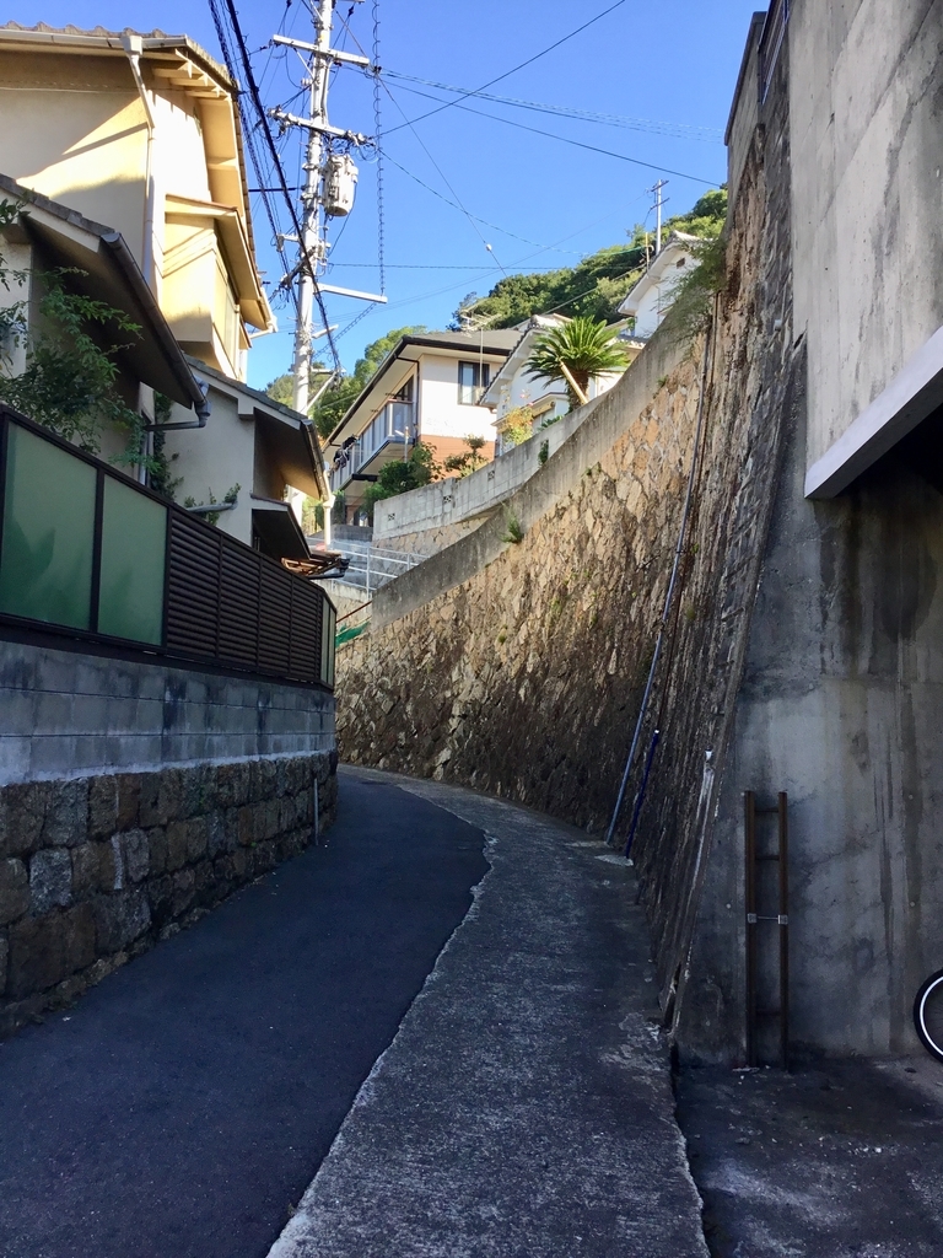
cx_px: 472
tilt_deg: +6.6
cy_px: 629
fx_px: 1126
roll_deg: -0.3
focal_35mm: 31
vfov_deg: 58.4
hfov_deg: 45.4
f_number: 2.4
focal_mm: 3.3
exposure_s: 1/297
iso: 25
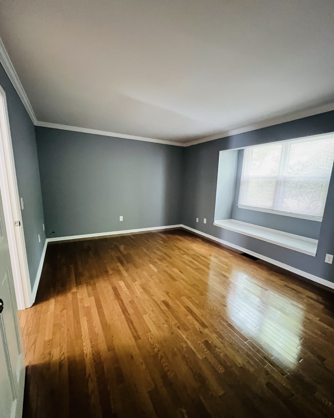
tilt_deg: -11.4
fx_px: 173
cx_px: 169
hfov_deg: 88.0
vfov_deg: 100.6
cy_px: 218
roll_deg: -1.4
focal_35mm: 14
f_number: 1.8
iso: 800
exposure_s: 1/40
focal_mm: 1.57
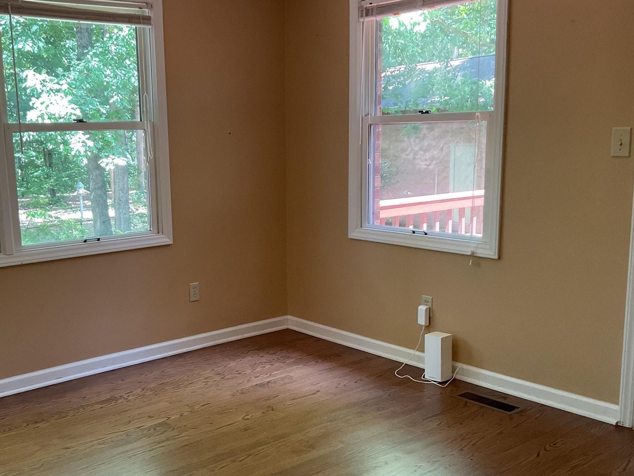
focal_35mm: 42
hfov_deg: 44.4
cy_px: 271
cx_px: 234
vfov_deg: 34.3
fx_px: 769
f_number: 1.8
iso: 64
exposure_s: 1/60
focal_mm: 3
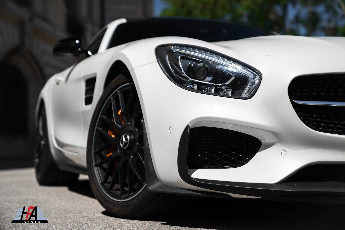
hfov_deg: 28.8
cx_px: 172
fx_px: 671
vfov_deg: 19.5
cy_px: 115
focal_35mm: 70
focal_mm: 70
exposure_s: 1/500
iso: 80
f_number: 3.2
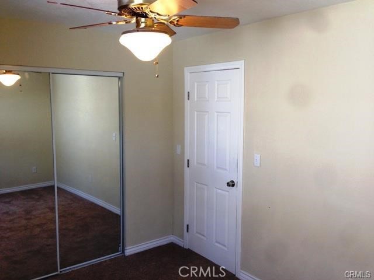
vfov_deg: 42.9
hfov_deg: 55.4
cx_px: 187
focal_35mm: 33
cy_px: 140
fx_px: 357
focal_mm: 4.12
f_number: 2.4
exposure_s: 1/120
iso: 100
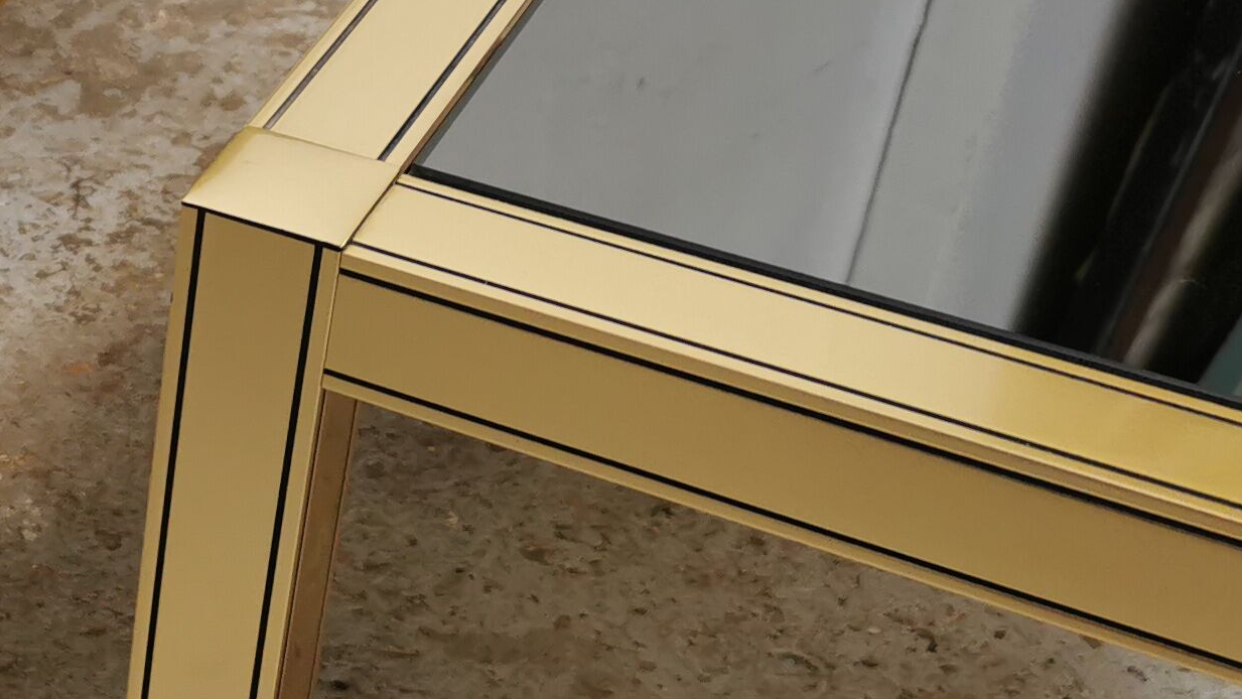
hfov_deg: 21.8
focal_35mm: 87
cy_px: 257
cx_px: -405
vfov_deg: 13.9
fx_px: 2866
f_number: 1.8
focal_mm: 5.58
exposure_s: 1/50
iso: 100
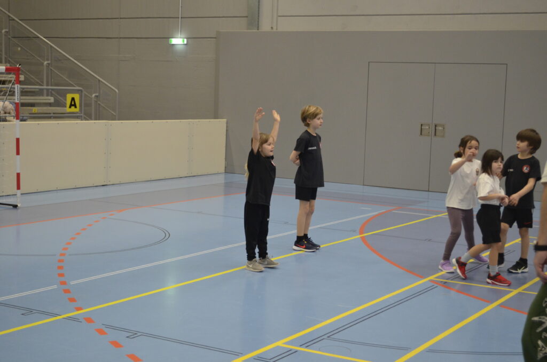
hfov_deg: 33.5
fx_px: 910
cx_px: 274
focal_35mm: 60
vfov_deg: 22.5
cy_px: 181
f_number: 5.3
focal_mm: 40
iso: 1600
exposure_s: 1/125
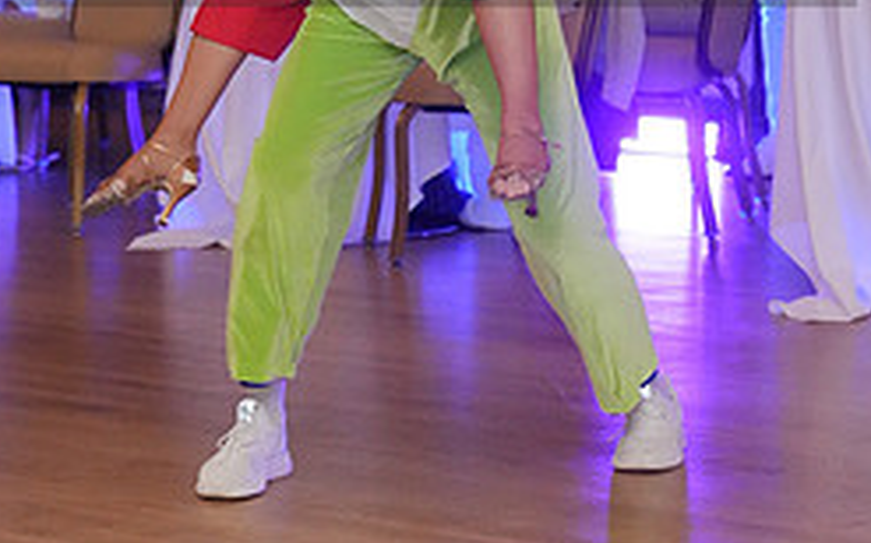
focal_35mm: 163
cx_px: 372
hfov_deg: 12.8
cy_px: -109
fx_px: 3867
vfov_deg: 8.0
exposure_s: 1/250
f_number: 3.2
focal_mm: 68
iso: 8000
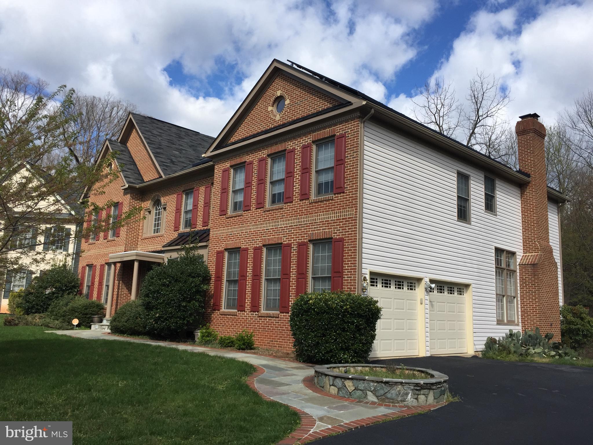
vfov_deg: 48.2
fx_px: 497
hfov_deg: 61.7
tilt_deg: +9.6
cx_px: 296
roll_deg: -1.7
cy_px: 222
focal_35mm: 29
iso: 32
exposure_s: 1/2198
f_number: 2.2
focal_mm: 4.15
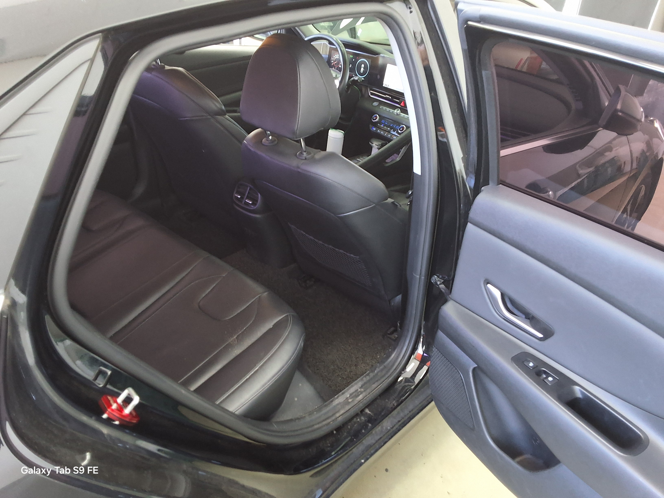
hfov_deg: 63.4
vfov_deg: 49.7
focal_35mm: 28
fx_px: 537
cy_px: 249
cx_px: 332
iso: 160
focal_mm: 2.91
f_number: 1.9
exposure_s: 1/30
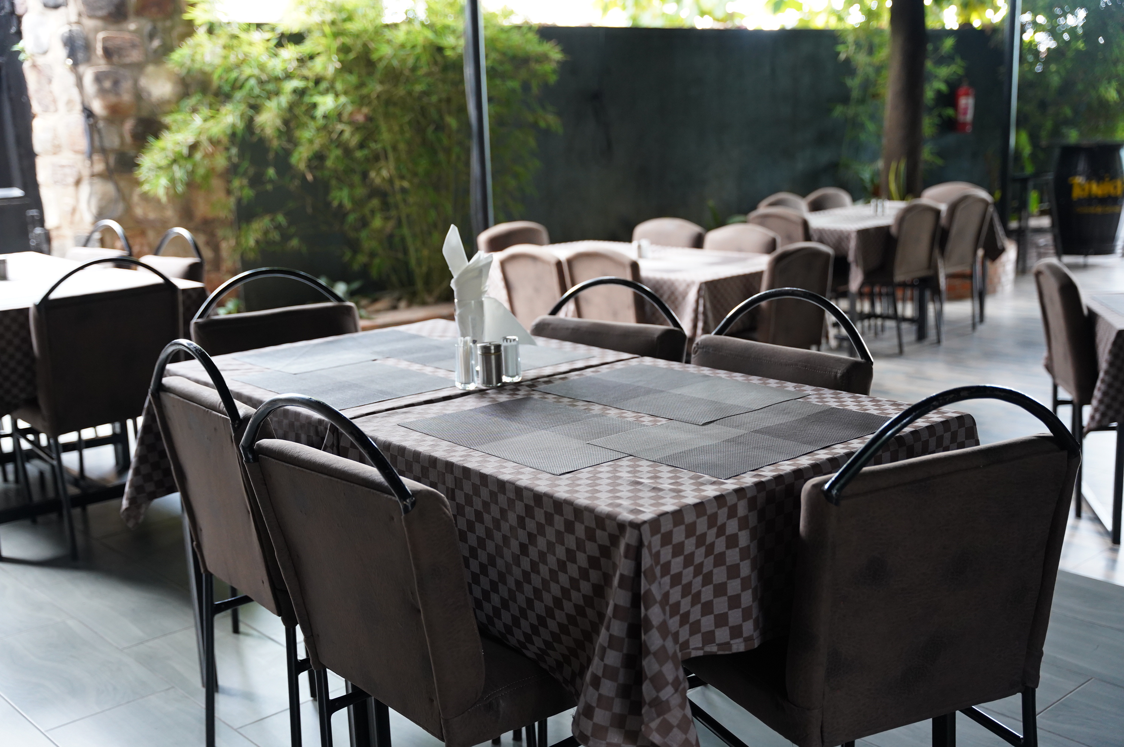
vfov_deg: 33.8
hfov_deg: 49.1
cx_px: 562
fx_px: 1229
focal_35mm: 39
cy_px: 374
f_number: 2.8
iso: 2500
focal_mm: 39.4
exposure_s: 1/160
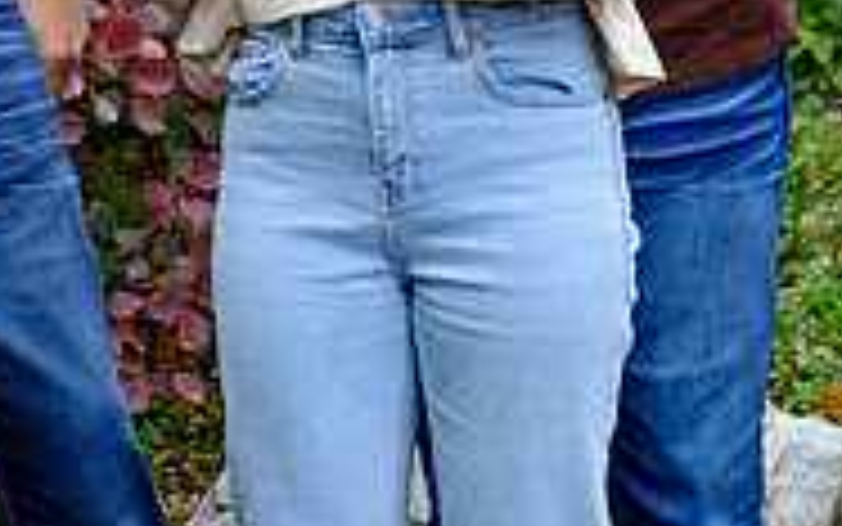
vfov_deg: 9.2
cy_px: -333
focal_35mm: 137
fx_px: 3145
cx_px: 324
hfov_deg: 15.2
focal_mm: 37.4
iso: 400
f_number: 4
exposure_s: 1/160
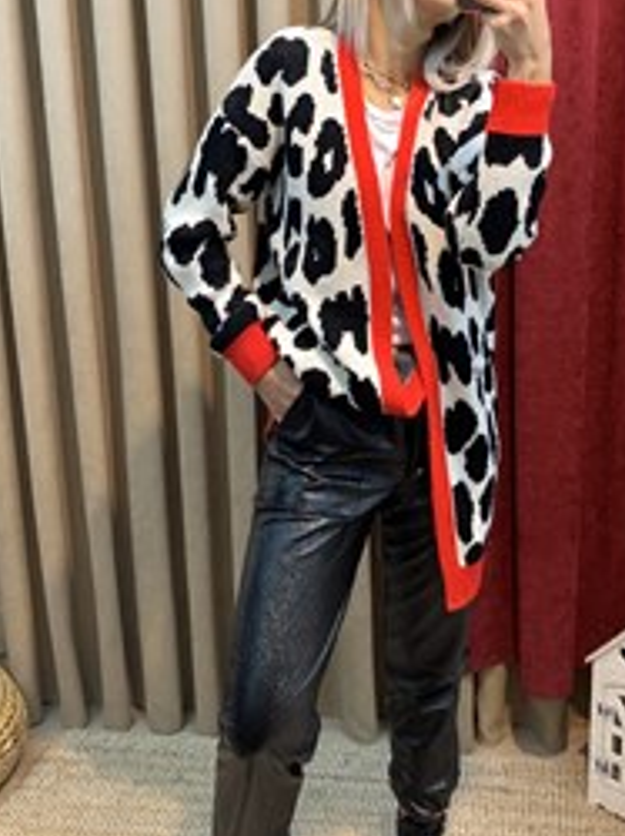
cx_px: 434
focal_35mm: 43
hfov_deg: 33.1
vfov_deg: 43.7
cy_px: 343
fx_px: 1037
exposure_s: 1/50
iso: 200
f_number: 1.8
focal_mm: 4.25
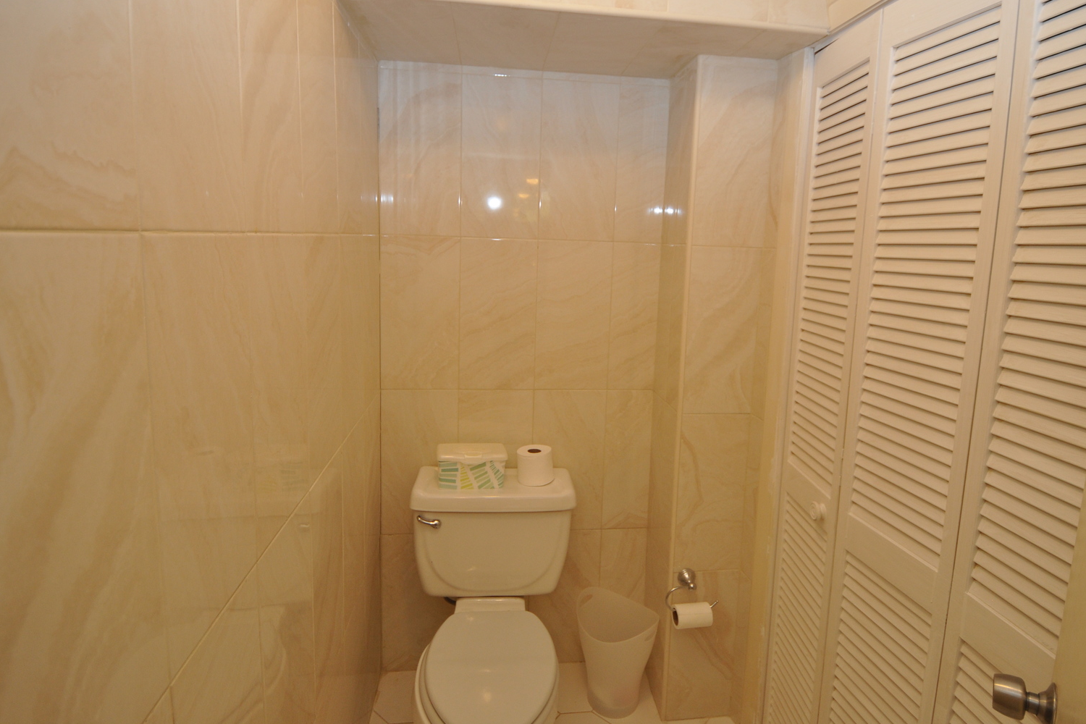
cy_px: 312
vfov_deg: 67.1
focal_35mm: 18
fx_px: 543
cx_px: 557
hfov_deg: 90.0
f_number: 4
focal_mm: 10
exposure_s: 1/60
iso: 450
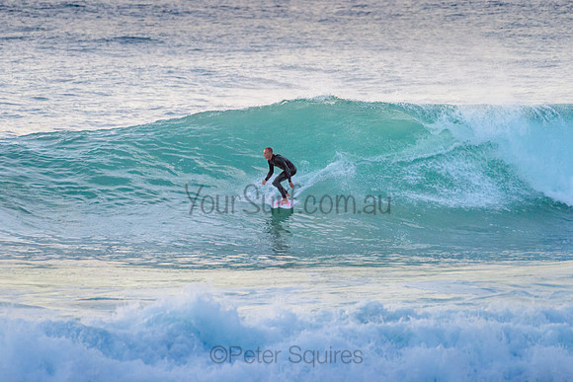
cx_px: 291
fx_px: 9756
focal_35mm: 613
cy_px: 148
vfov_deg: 2.2
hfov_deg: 3.4
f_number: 5.6
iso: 1600
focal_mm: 500
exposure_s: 1/2000
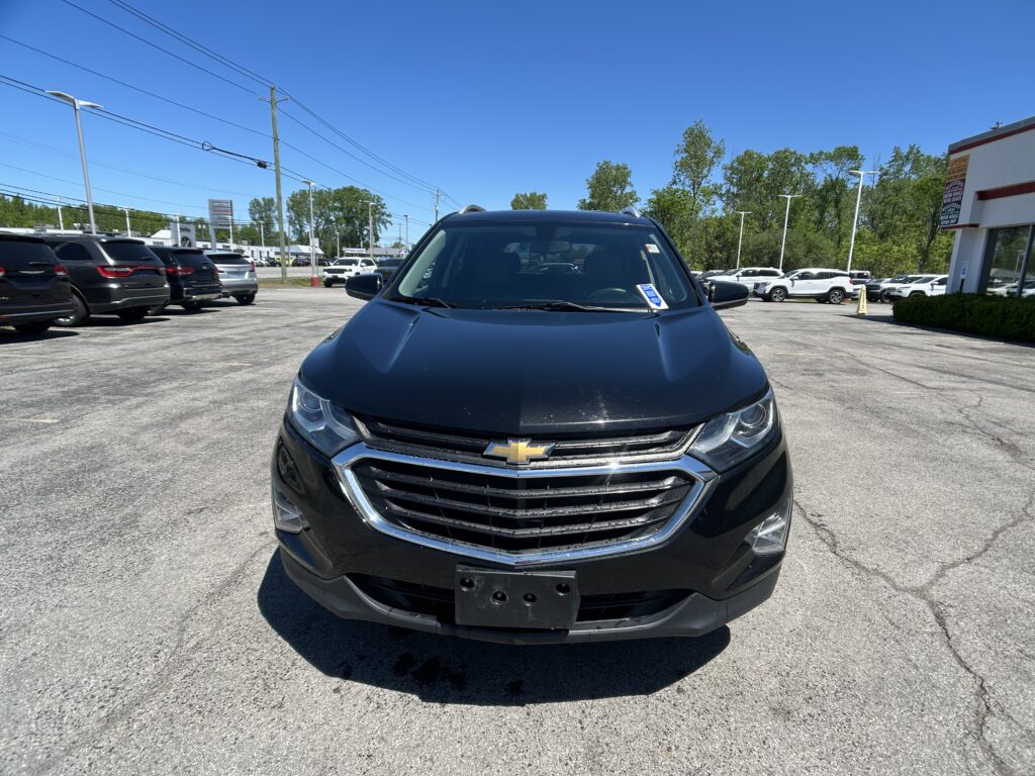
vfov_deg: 53.1
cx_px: 518
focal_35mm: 26
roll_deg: +0.0
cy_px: 388
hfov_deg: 67.3
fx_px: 777
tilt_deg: -13.4
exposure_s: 1/3077
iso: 50
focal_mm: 5.7
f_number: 1.5
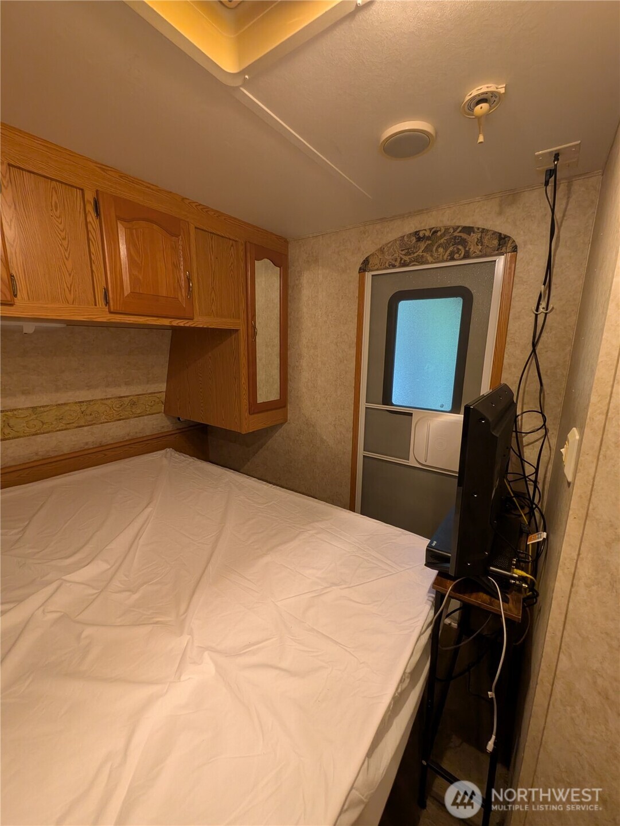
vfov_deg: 102.0
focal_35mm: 14
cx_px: 310
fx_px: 334
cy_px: 413
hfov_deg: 85.7
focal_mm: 1.83
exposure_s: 1/30
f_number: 2.2
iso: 512
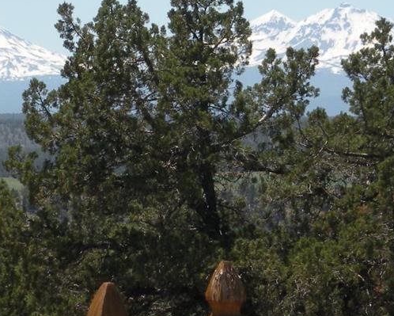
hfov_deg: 6.8
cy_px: 111
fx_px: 3290
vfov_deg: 5.5
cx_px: 42
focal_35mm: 282
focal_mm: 17.4
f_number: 5
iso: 92
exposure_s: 1/612
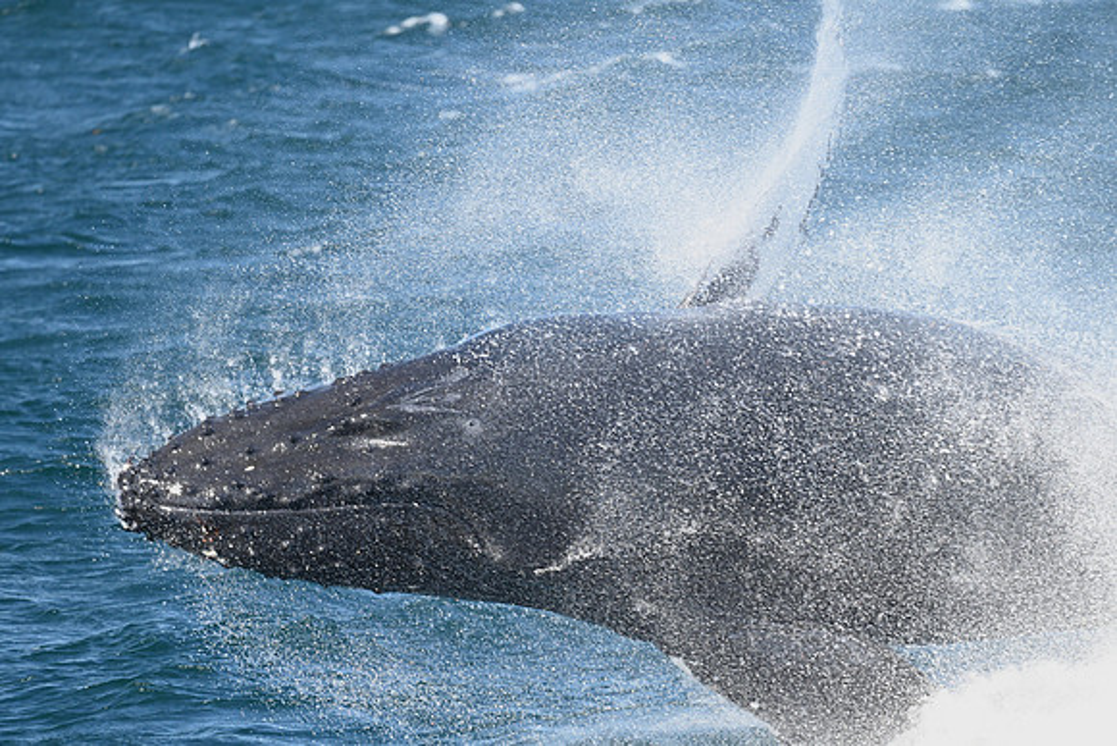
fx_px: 18620
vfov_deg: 2.3
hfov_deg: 3.4
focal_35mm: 600
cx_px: 558
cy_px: 373
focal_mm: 600
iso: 1100
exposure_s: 1/640
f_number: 6.3
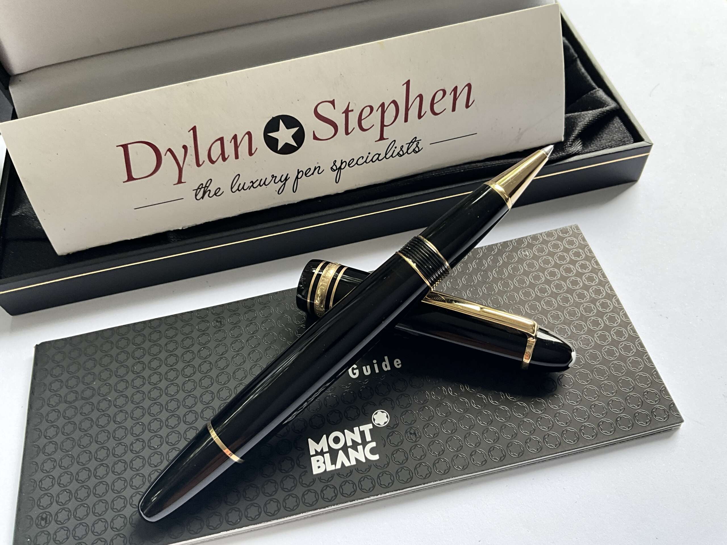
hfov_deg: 61.7
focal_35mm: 29
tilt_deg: -54.5
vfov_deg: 48.2
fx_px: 609
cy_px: 272
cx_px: 364
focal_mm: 3
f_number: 1.8
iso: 64
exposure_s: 1/122
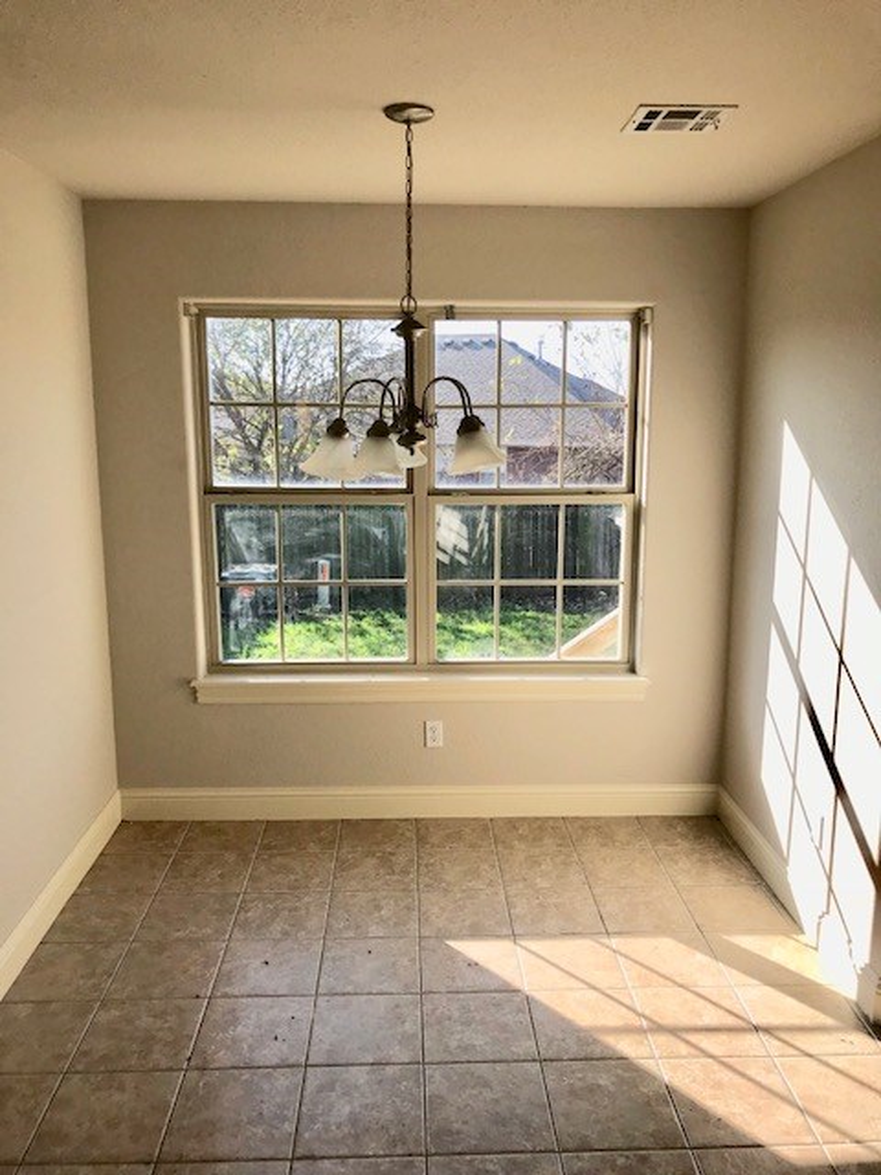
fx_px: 950
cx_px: 440
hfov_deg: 49.7
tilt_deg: -8.6
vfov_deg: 63.4
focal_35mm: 28
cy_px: 588
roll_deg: -1.3
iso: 20
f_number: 1.8
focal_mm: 3.99
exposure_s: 1/754
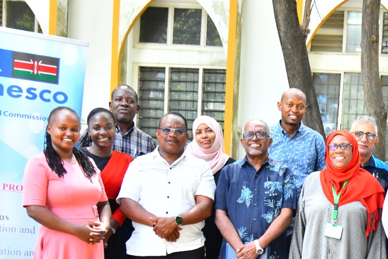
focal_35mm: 76
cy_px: 268
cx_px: 329
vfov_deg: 17.5
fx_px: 819
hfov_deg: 26.0
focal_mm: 34
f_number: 4.5
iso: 1000
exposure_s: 1/250
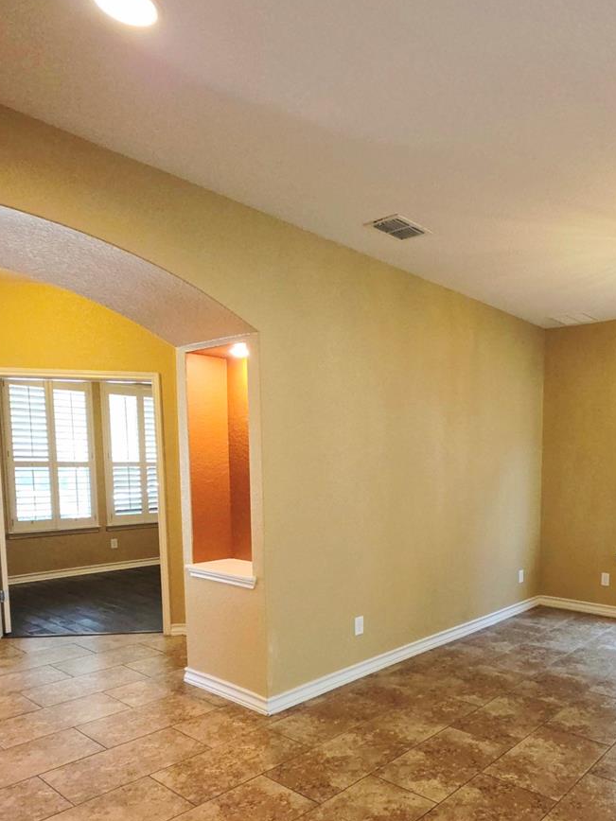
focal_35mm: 23
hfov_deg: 55.7
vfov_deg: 72.5
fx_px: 546
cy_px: 521
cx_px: 469
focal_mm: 2.2
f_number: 1.9
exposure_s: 1/60.2
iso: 200
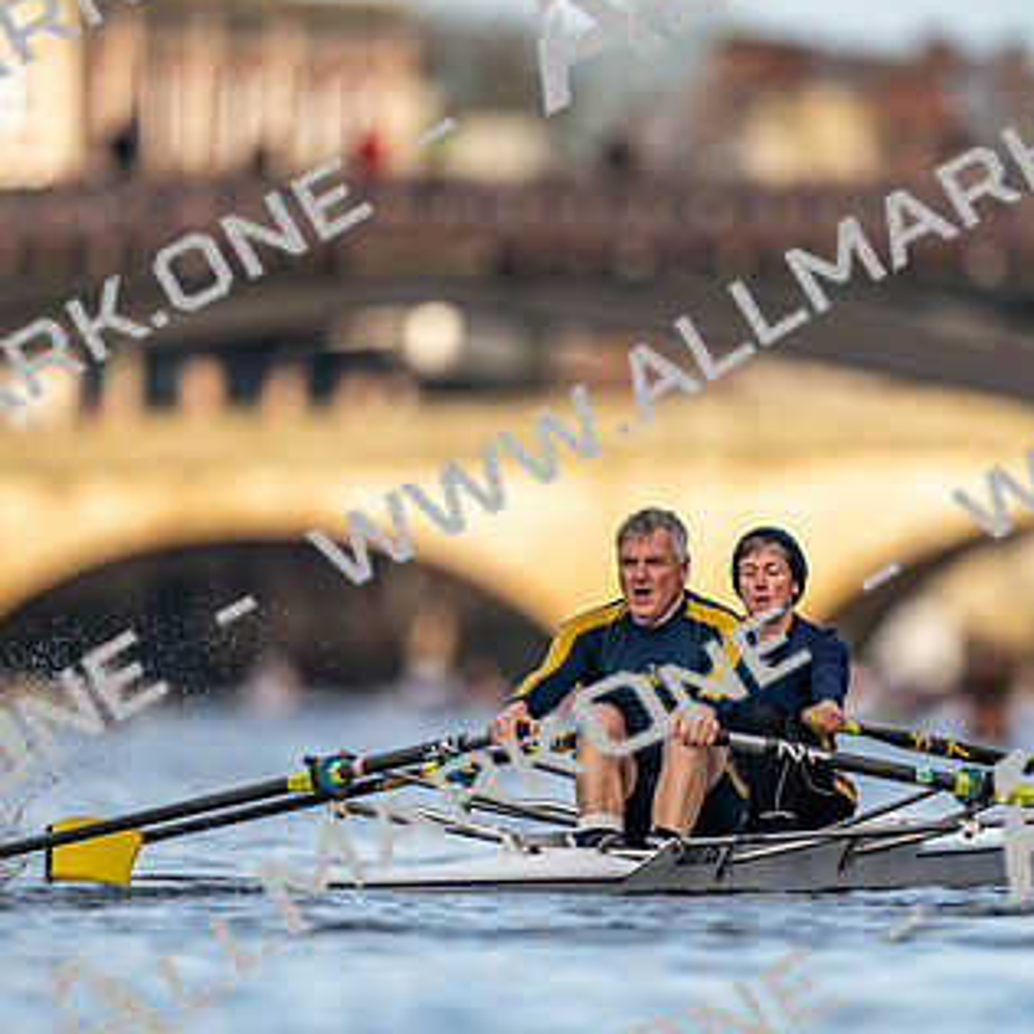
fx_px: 31598
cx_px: 713
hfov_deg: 1.9
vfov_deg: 1.9
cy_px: 594
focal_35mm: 935
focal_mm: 600
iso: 500
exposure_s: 1/2500
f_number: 4
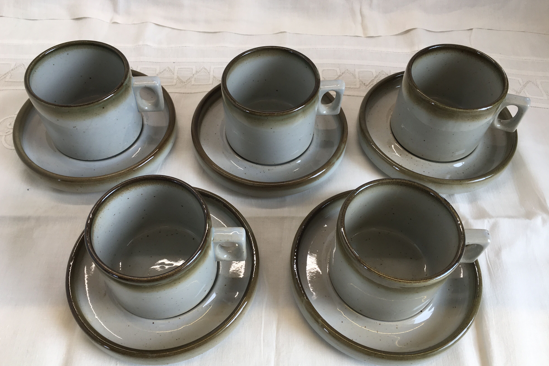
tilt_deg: -54.3
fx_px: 473
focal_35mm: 31
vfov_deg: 42.3
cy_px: 194
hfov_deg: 60.3
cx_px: 268
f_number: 2.2
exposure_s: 1/50
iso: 25
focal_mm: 4.15
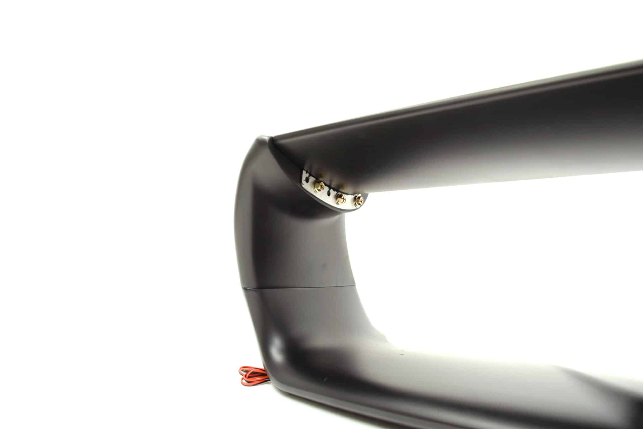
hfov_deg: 67.3
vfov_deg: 48.0
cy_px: 214
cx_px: 322
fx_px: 483
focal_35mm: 27
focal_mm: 18
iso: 400
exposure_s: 1/100
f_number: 5
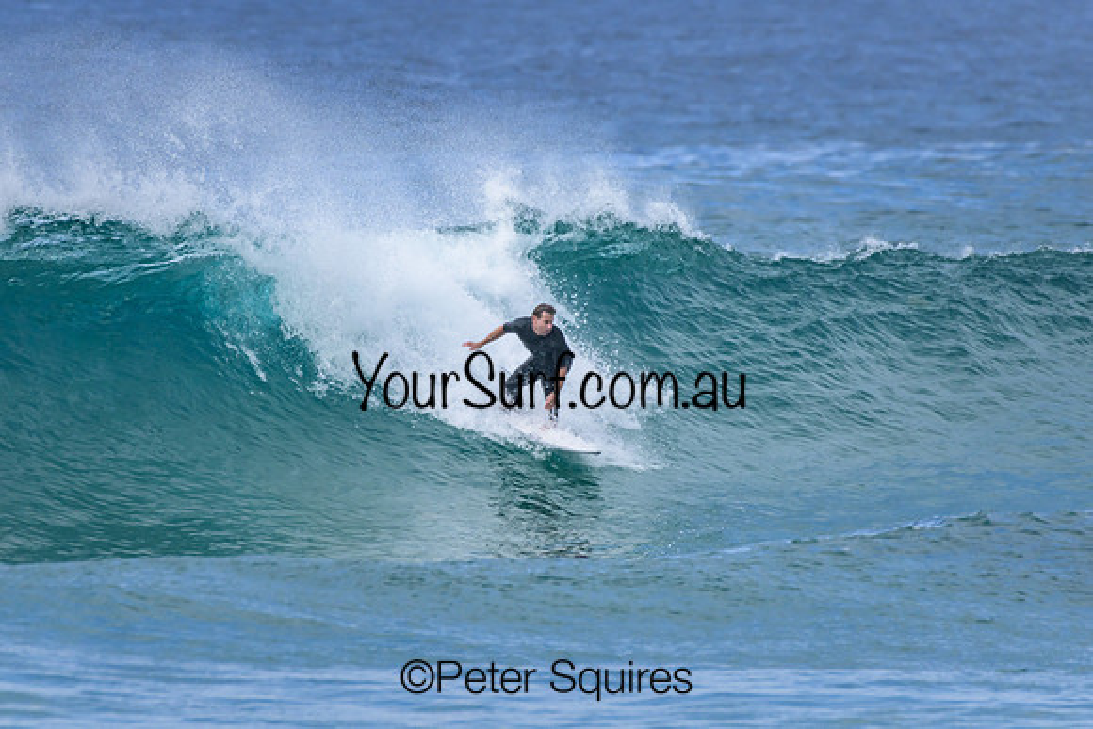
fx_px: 30367
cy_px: 364
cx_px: 546
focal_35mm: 1000
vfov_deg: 1.4
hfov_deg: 2.1
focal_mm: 1000
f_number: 11
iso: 1250
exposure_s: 1/2000
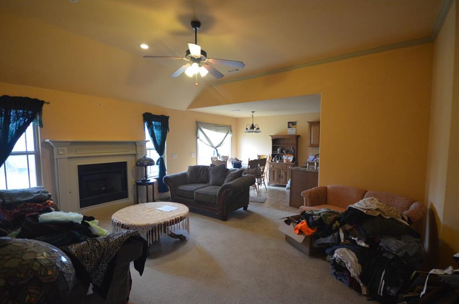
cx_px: 227
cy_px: 160
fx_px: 203
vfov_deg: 73.4
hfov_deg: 96.9
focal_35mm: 16
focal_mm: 10
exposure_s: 1/30
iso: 900
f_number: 4
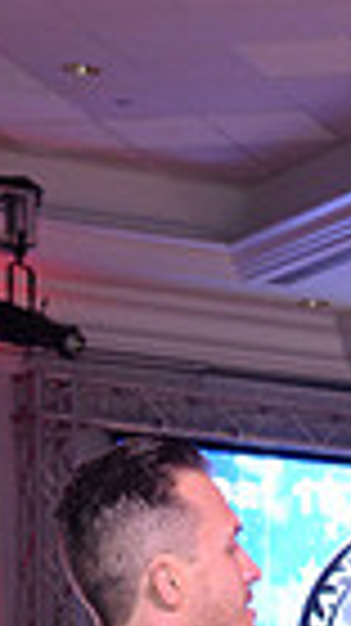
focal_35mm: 201
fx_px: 3332
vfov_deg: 10.1
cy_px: 1117
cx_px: 587
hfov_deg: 5.9
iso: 2000
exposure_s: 1/250
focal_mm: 46
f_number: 5.6
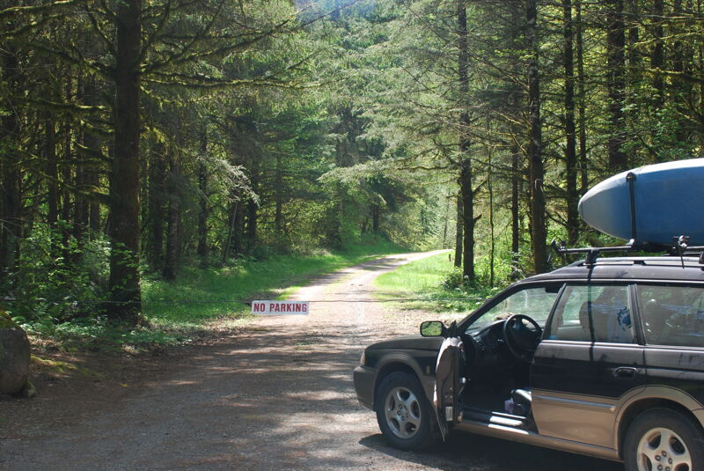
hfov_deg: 37.8
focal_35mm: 52
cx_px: 352
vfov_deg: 25.8
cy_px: 236
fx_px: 1028
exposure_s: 1/60
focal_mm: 35
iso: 160
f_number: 8
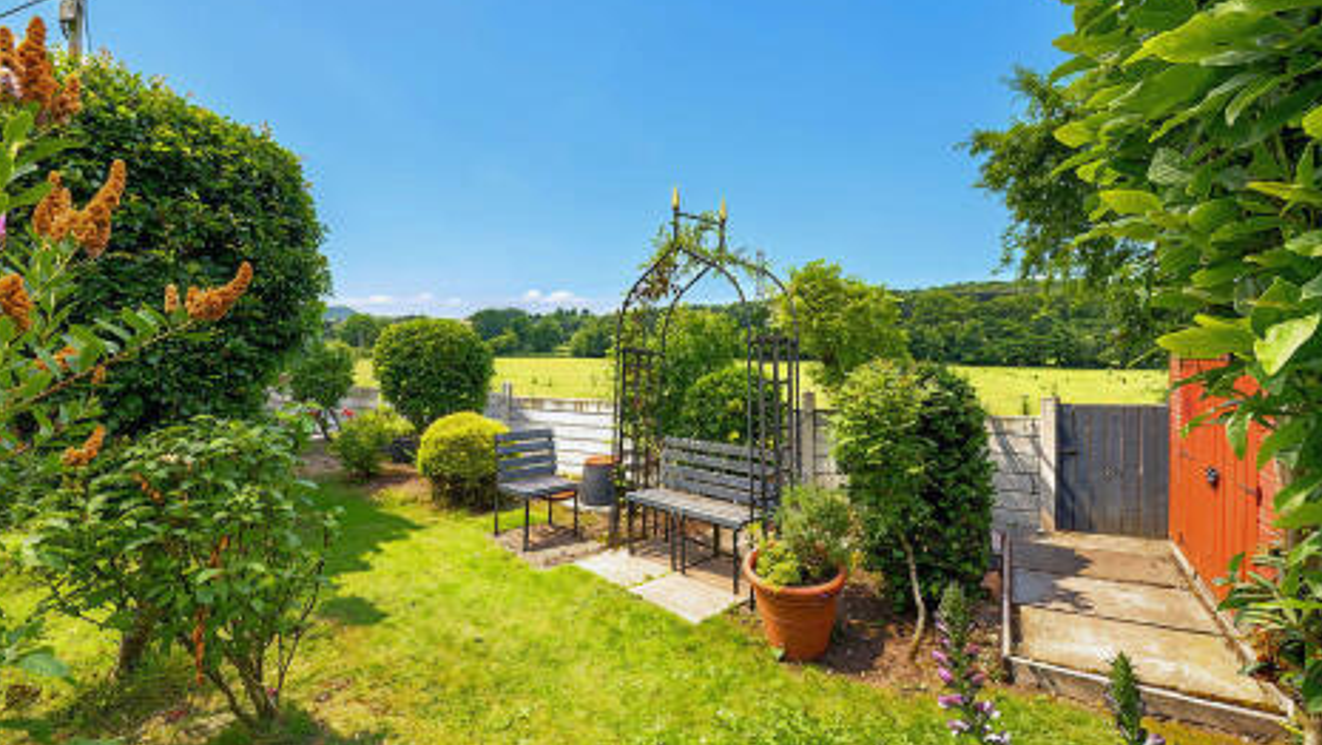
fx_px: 526
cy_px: 365
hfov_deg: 103.0
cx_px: 660
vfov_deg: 70.6
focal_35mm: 15
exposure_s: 1/400
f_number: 10
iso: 250
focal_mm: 14
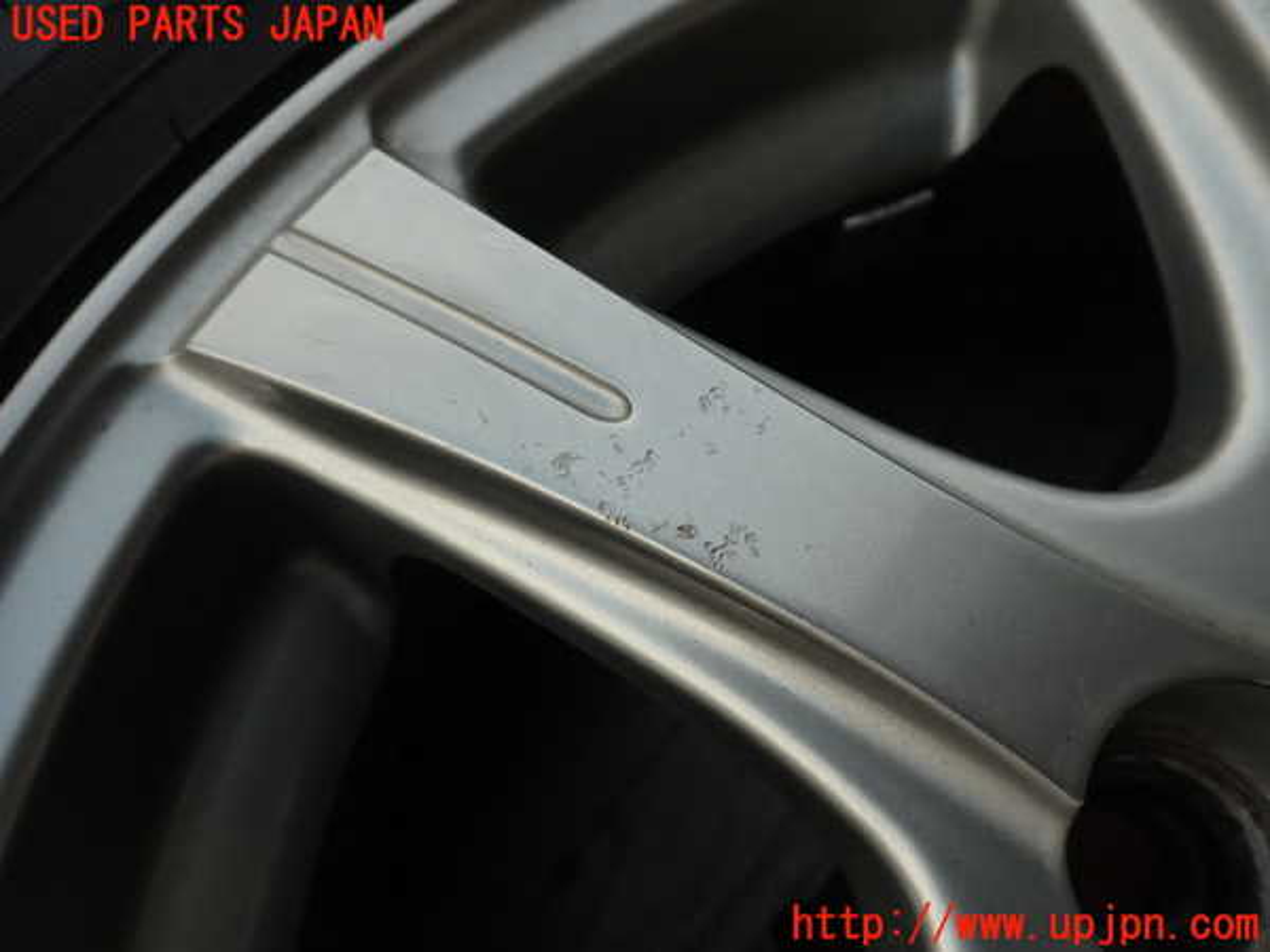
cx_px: 635
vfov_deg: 54.9
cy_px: 476
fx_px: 917
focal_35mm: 25
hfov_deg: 69.4
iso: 100
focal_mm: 4.5
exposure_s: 1/500
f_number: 2.8
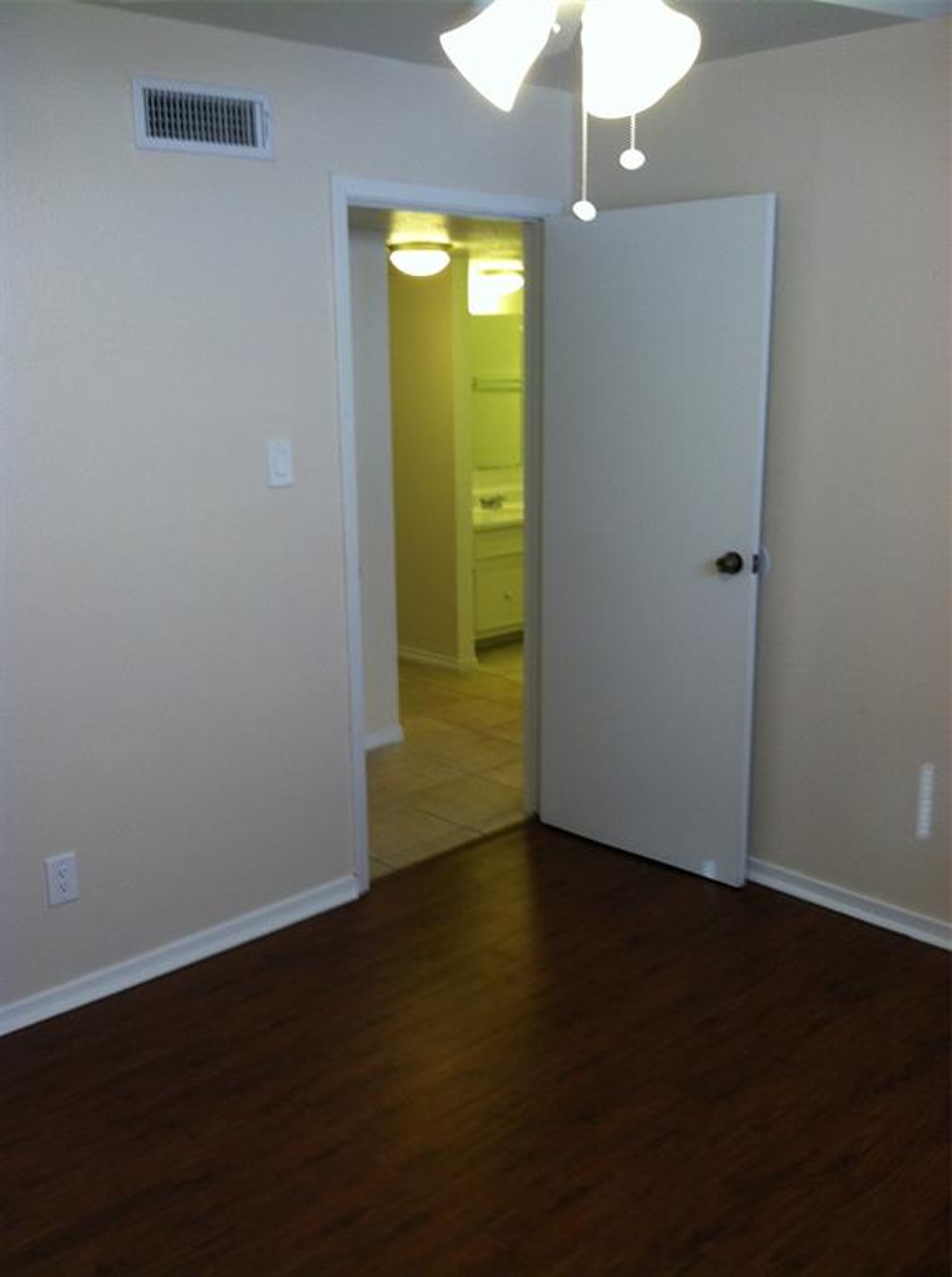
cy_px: 638
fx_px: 1288
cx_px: 476
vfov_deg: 52.7
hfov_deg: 40.6
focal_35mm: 35
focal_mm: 3.85
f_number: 2.8
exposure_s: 1/17
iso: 100
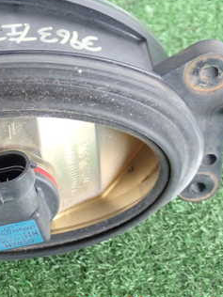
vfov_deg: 20.6
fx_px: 816
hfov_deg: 15.3
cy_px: 107
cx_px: 0
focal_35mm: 95
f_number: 3.2
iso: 400
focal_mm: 9.01
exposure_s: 1/50
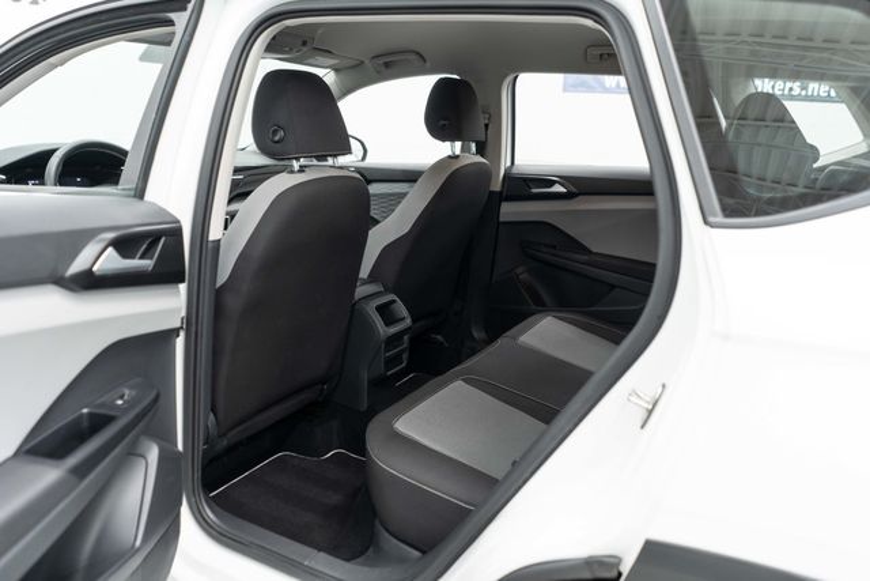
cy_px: 290
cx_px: 435
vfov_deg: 46.4
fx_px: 677
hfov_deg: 65.5
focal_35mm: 28
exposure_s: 1/50
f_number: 3.2
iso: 800
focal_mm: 28
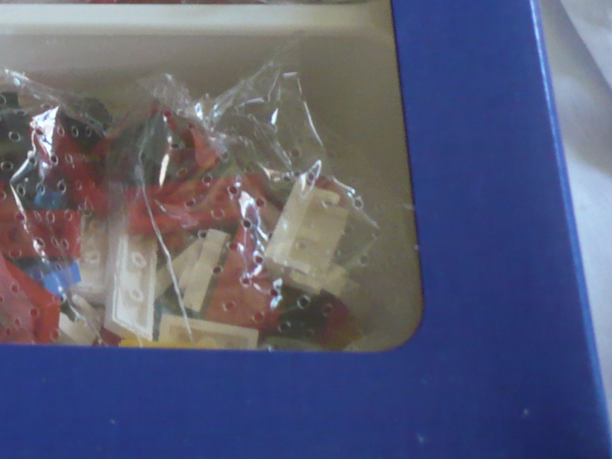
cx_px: -249
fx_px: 1750
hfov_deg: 18.1
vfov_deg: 14.3
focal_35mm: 99
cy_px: -159
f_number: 2.8
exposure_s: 1/15
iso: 200
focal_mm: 5.8
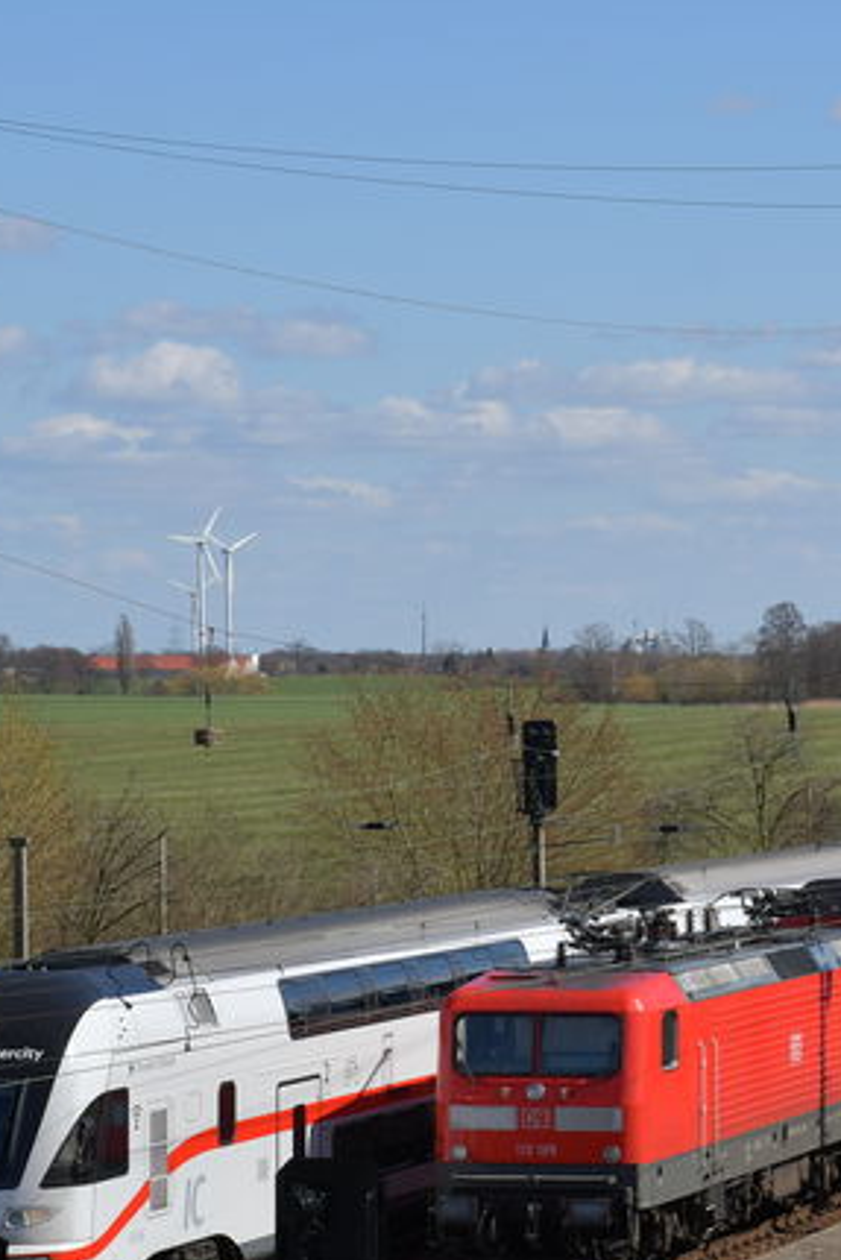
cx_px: 768
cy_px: 782
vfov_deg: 13.9
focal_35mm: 147
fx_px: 5147
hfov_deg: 9.3
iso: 200
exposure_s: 1/640
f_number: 11
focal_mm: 52
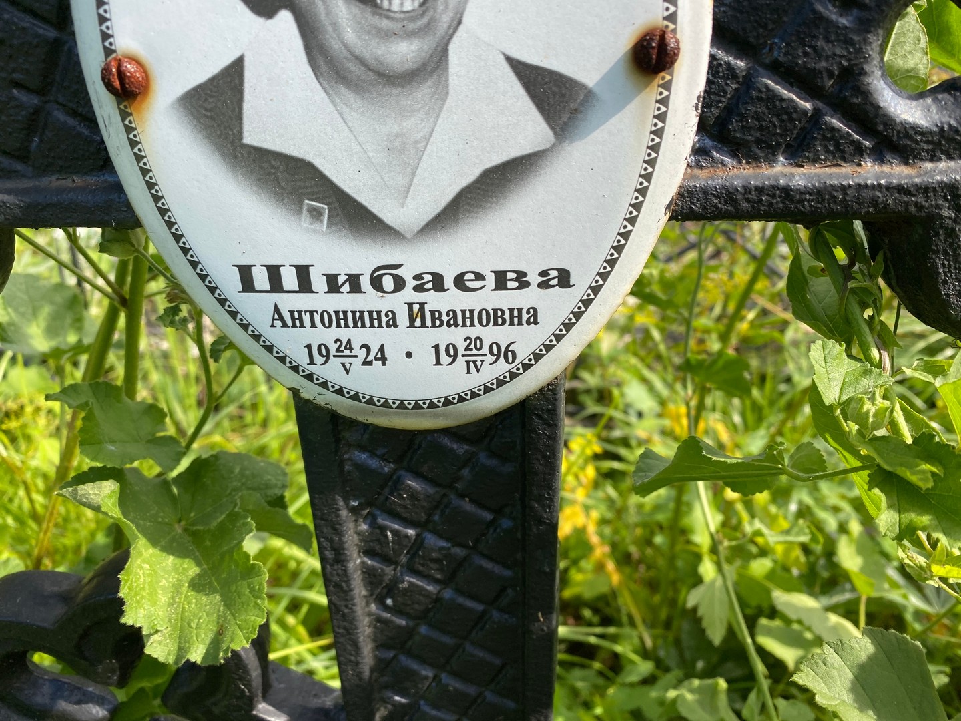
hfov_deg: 67.3
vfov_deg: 53.1
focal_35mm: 26
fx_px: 722
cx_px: 480
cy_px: 360
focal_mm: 4.25
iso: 32
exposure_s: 1/647
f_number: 1.8
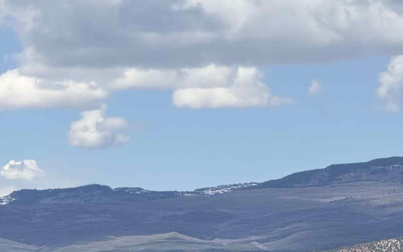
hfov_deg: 7.3
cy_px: 325
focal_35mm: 288
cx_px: 319
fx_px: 3163
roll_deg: -0.1
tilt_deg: +1.0
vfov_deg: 4.5
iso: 50
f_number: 2.8
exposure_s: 1/1969
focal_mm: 15.66
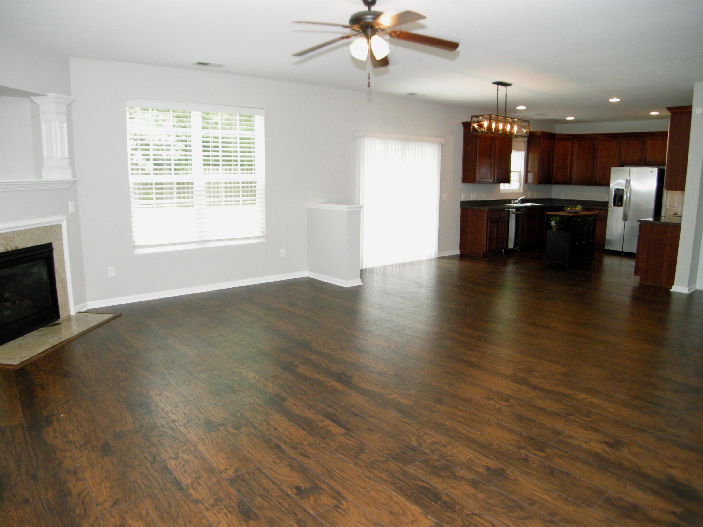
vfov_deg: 40.7
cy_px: 264
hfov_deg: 52.6
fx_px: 711
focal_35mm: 35
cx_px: 352
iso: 354
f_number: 2.7
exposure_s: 1/60
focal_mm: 7.5
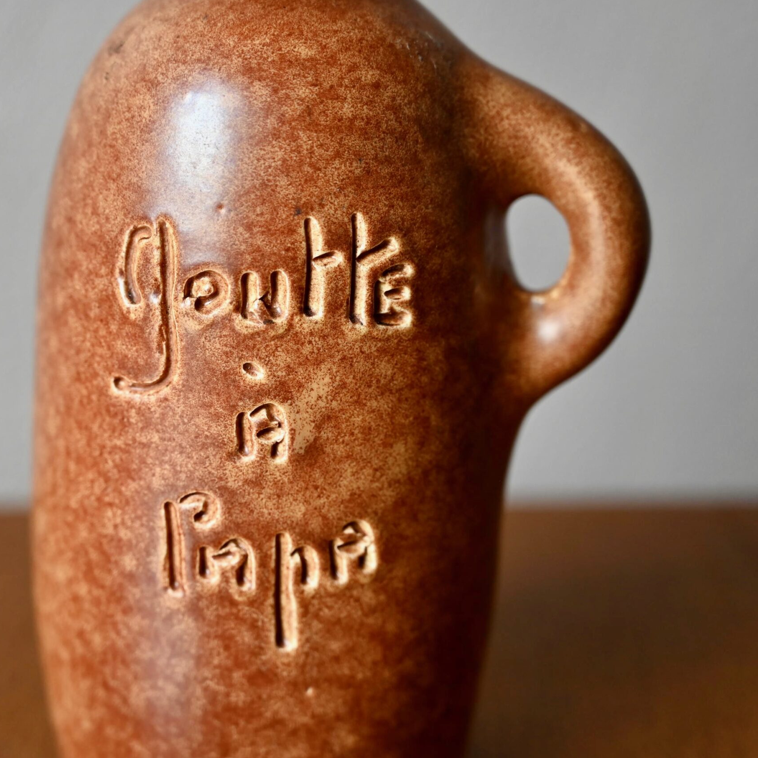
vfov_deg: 23.7
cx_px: 273
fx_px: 1809
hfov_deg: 23.6
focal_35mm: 73
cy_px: 379
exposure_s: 1/125
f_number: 4
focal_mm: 57
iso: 800
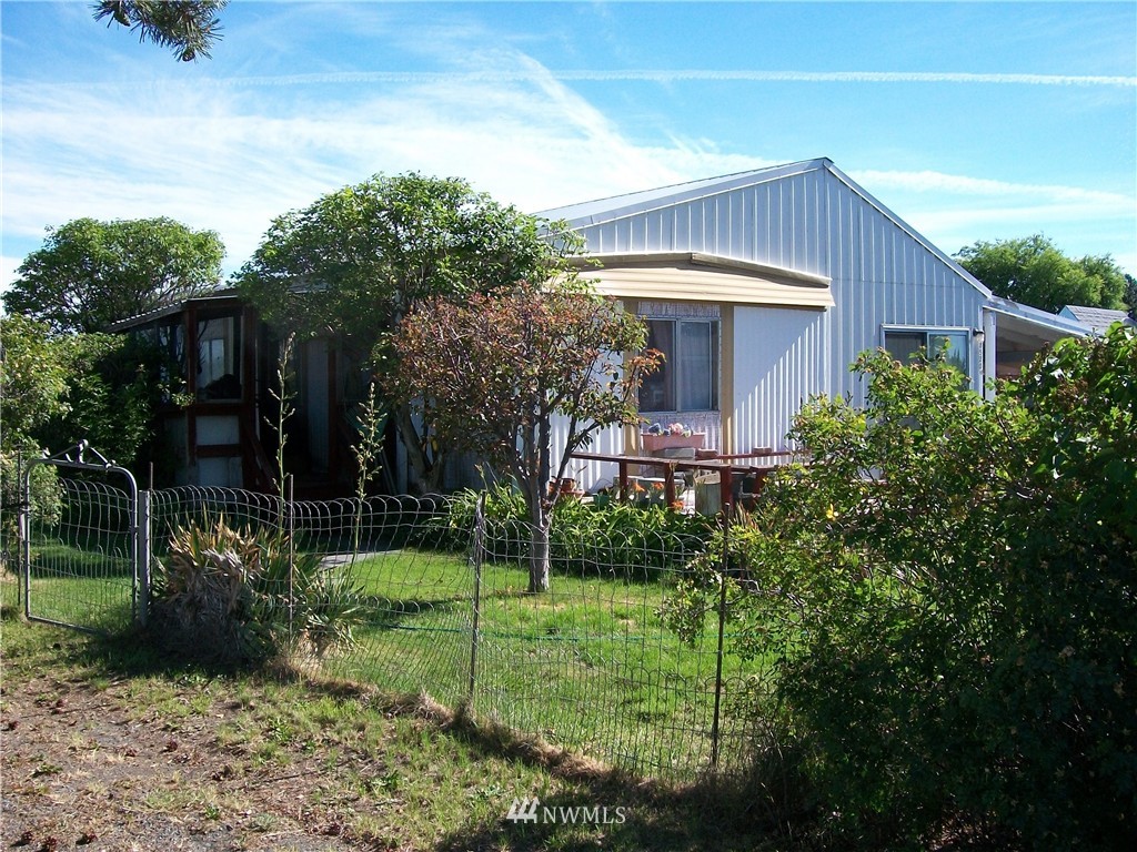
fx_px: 1182
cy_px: 426
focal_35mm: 36
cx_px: 568
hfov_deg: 51.4
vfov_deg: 39.7
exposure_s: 1/320
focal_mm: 6
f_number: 4.8
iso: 80
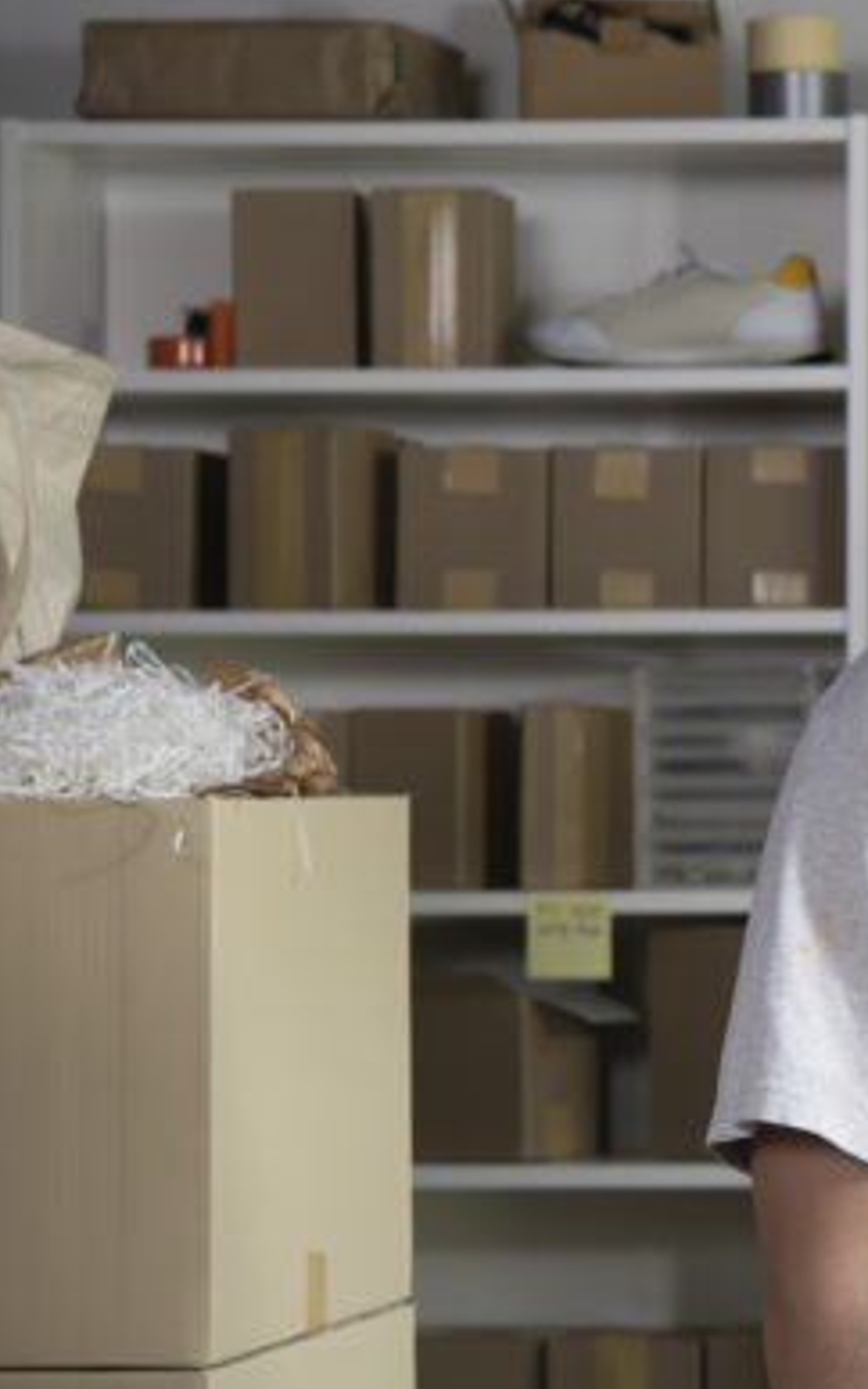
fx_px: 6129
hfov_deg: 7.7
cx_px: 1772
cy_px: 795
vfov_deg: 12.9
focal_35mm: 162
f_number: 5
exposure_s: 1/100
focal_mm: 60
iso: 250
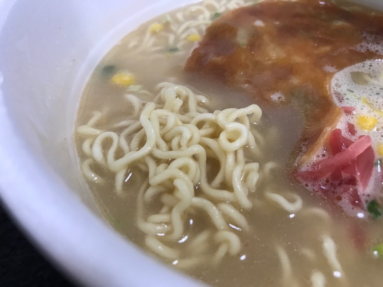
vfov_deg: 49.7
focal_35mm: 28
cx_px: 192
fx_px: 310
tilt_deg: -49.5
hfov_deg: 63.4
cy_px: 144
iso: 32
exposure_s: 1/30
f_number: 1.8
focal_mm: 3.99
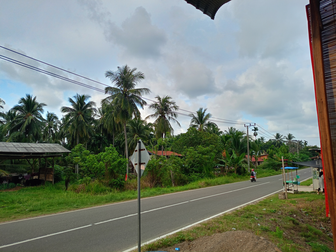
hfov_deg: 63.4
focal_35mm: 28
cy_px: 126
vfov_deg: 49.7
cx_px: 168
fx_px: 272
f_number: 1.79
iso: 100
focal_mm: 4.7
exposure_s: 1/352
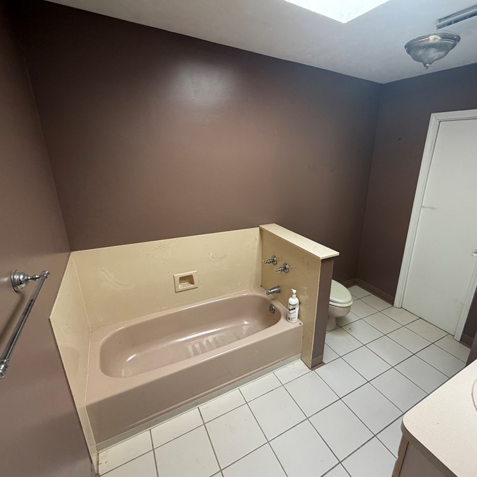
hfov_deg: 83.4
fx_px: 265
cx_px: 275
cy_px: 245
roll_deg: -1.7
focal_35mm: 17
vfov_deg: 84.0
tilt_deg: -17.9
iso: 200
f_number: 2.2
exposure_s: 1/121
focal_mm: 2.22
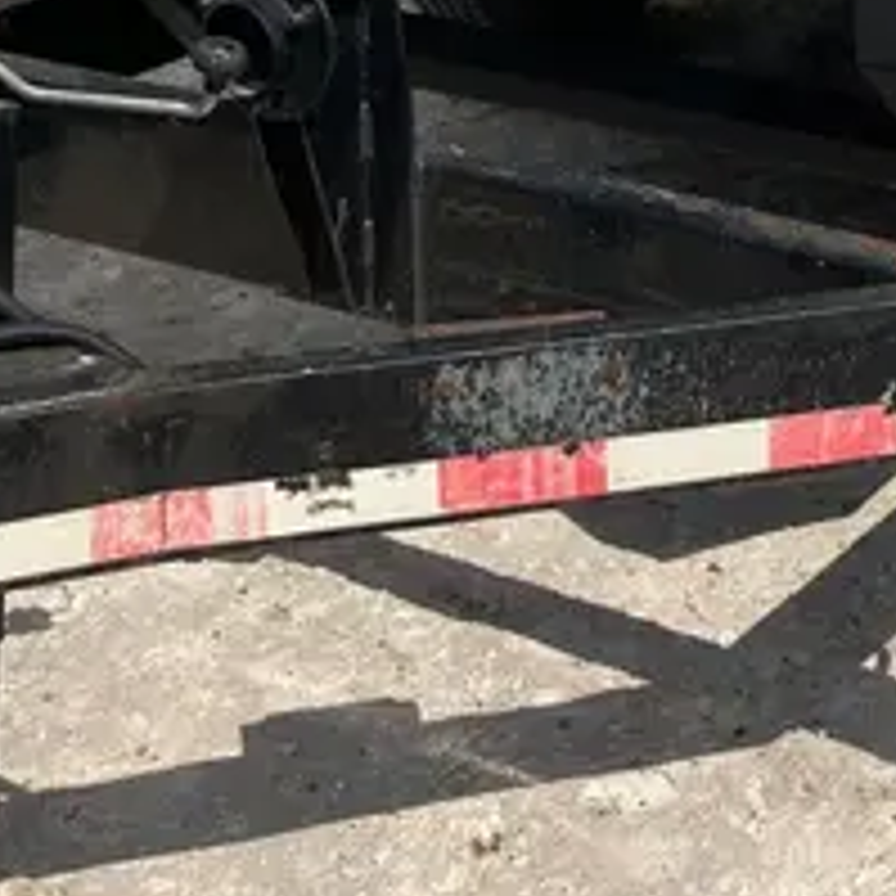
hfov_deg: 19.0
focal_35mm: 91
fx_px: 2665
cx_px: 621
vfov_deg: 17.3
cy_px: -439
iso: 20
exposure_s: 1/3745
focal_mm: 3.99
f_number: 1.8
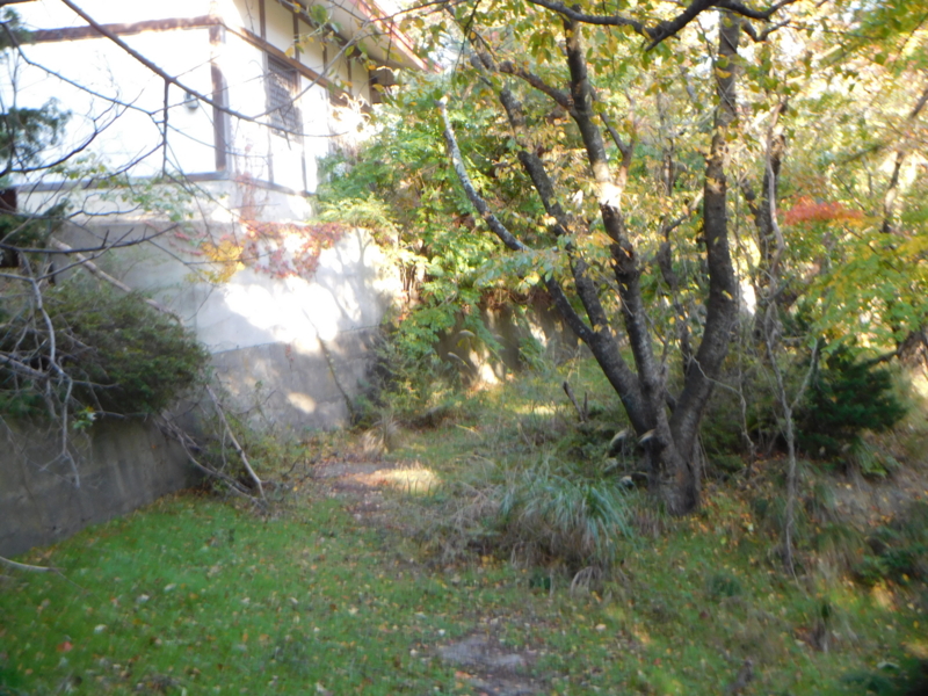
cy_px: 348
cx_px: 464
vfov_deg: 32.2
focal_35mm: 45
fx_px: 1206
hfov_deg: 42.1
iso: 200
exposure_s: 1/30
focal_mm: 8
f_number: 4
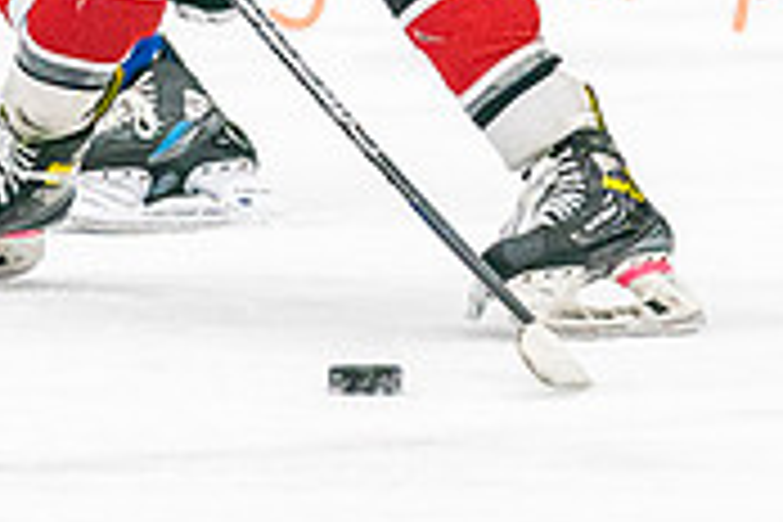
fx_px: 22618
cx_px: 397
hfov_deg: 2.0
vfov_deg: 1.3
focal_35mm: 1040
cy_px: -152
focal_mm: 200
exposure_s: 1/1250
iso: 3200
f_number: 2.8
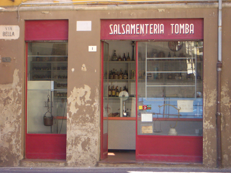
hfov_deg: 18.7
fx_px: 701
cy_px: 86
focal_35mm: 105
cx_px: 116
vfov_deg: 14.1
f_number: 4.8
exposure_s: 1/125
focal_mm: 17.4
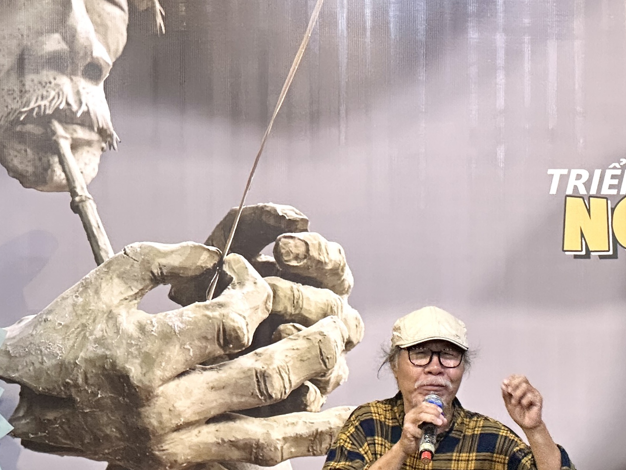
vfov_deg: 10.7
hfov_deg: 14.2
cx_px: 521
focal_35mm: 138
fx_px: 2496
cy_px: 421
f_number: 2.8
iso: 250
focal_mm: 9
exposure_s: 1/50
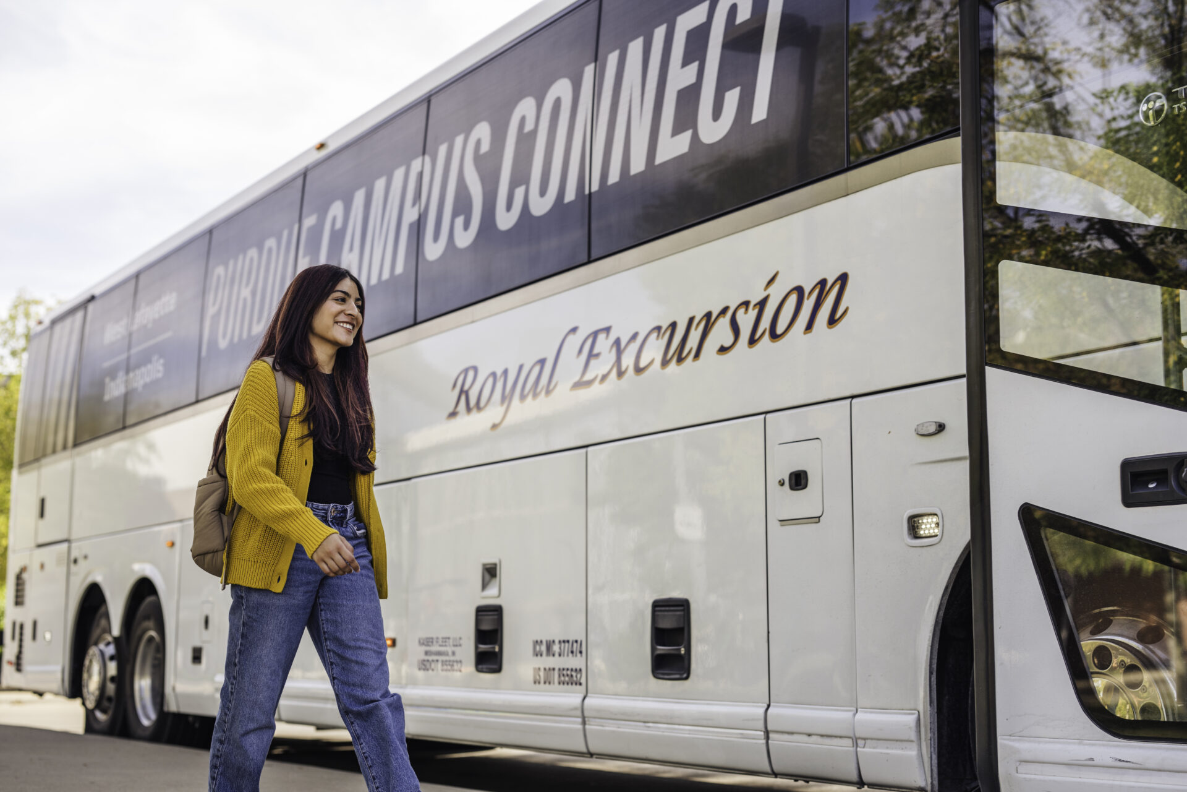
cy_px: 396
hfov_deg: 39.6
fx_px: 1648
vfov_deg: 27.0
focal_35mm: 50
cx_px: 594
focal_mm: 50
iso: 80
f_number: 2.8
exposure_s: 1/500
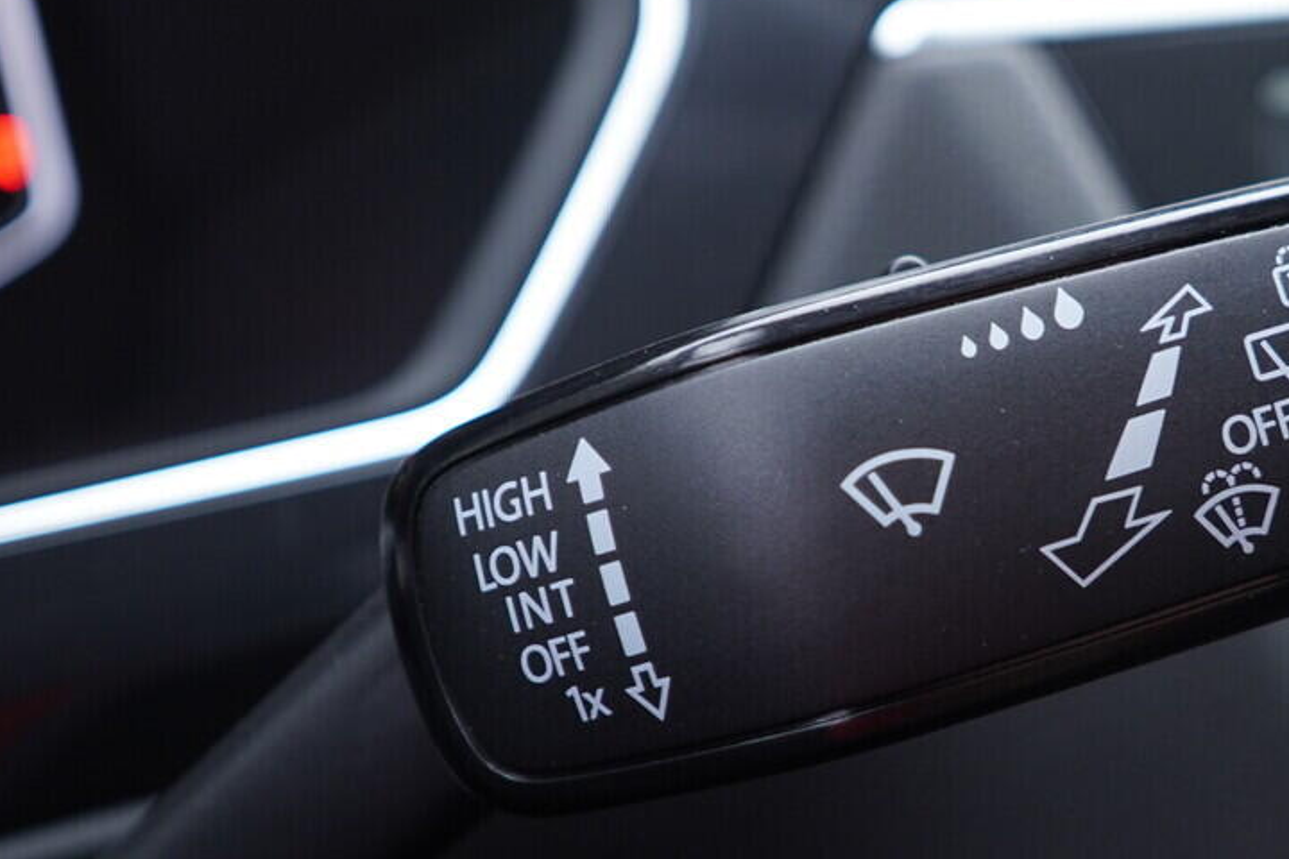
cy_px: 474
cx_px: 931
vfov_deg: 18.9
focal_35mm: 72
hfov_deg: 27.8
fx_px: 2578
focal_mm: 24
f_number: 2.8
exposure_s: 1/40
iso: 320
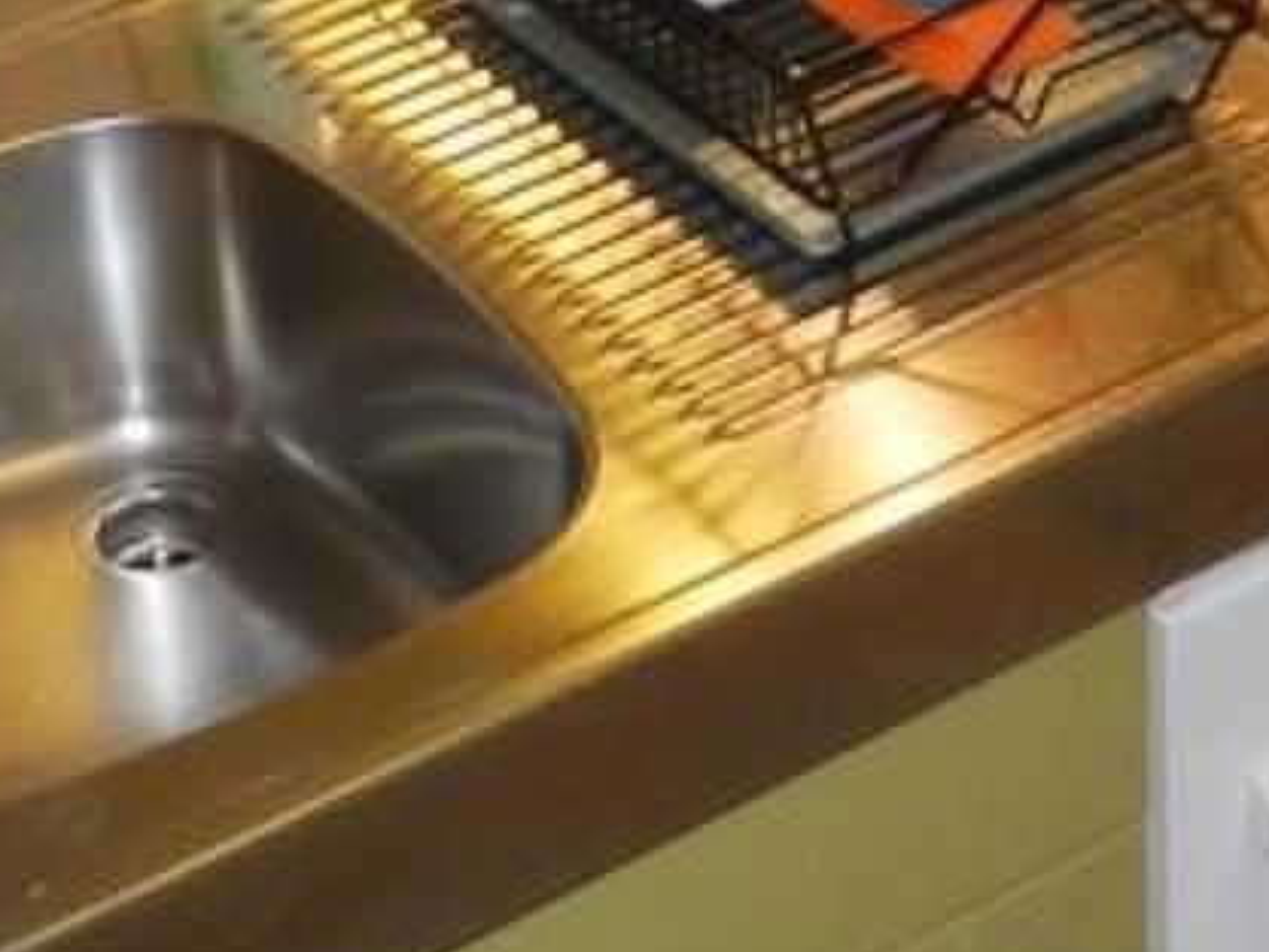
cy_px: -441
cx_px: 557
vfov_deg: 12.5
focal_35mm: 113
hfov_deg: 17.4
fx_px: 4144
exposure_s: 1/30
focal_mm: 4
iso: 200
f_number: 3.4
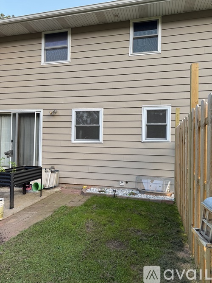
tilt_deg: +1.2
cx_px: 106
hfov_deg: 56.8
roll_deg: -1.6
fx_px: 196
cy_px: 142
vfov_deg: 71.6
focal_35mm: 24
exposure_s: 1/121
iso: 64
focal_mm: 6.76
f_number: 1.78
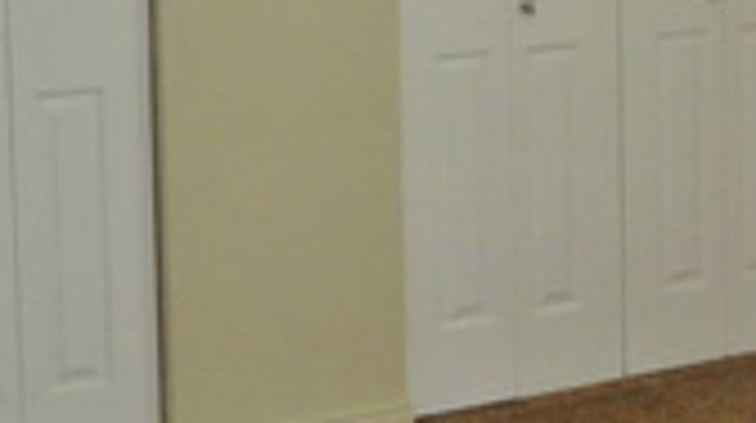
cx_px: 549
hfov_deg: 19.7
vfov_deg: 11.0
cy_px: -32
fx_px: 2162
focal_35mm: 108
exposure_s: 1/60
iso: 1250
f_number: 3.5
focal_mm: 10
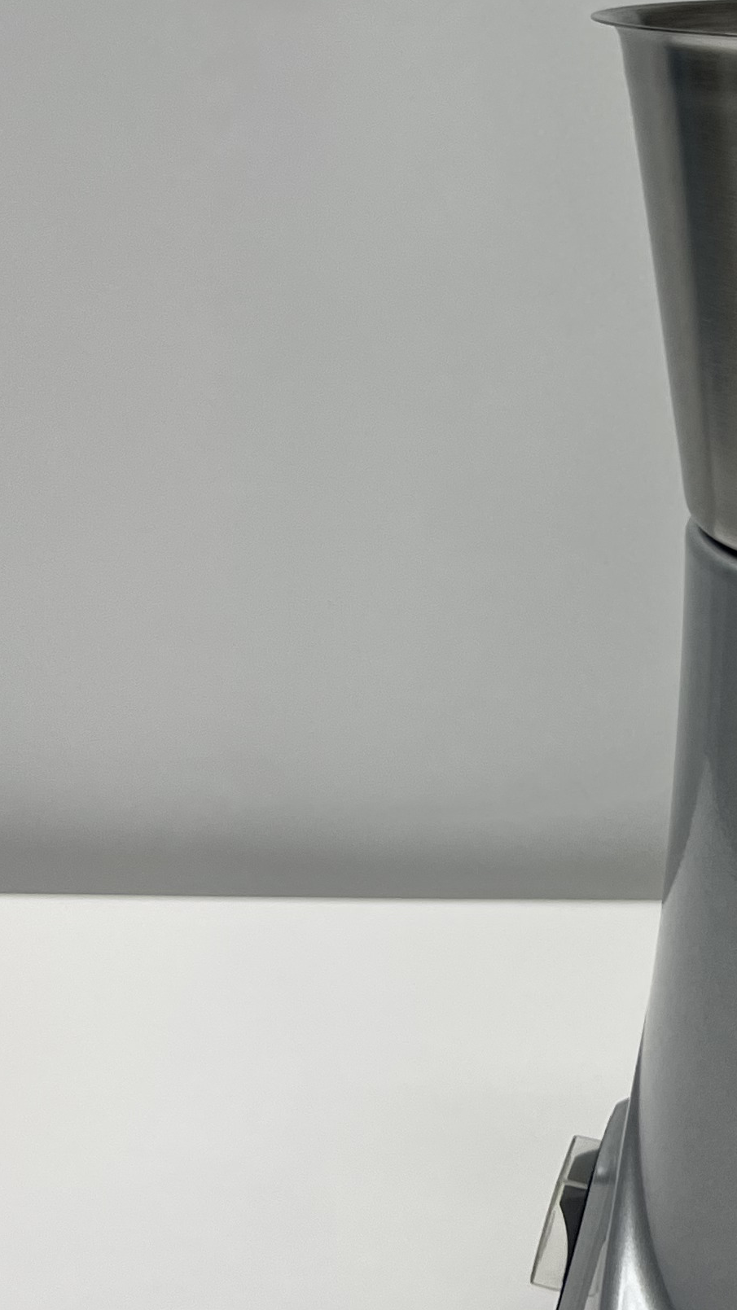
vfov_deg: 29.4
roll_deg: +1.1
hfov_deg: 15.7
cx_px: 1086
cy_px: 353
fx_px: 2467
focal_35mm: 71
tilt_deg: -7.6
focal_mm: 5.7
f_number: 1.5
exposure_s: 1/193
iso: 40
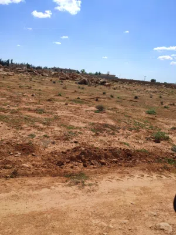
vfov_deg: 69.4
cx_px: 88
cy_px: 118
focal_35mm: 25
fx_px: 169
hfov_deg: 54.9
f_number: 1.9
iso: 50
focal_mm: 6.04
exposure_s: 1/999
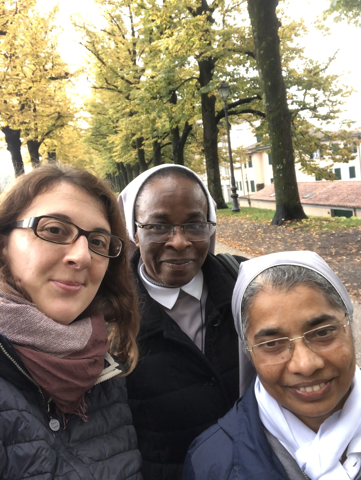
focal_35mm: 32
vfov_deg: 56.8
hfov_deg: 44.2
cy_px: 240
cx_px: 180
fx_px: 445
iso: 100
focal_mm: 2.87
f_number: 2.2
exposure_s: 1/60
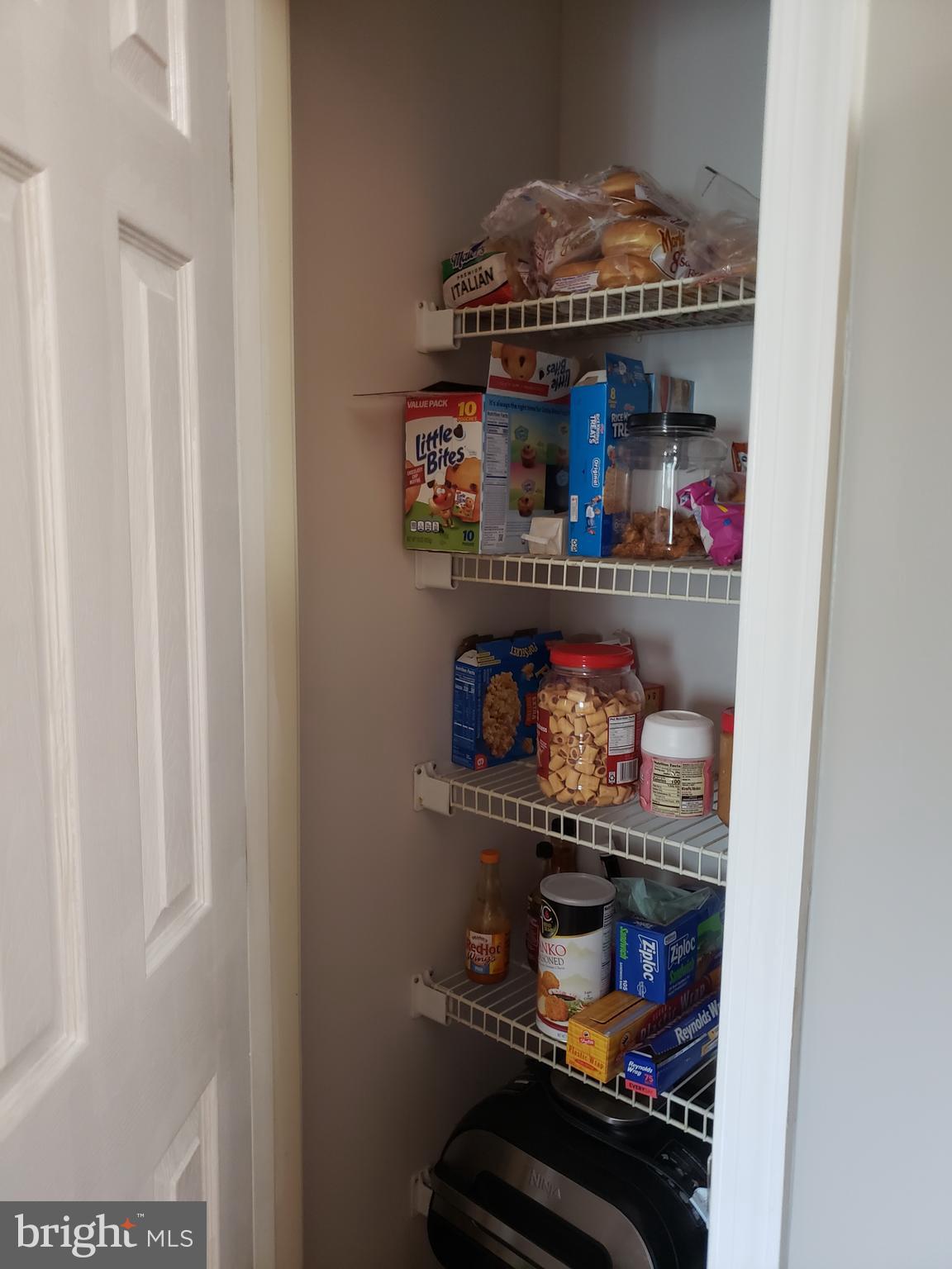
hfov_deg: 53.1
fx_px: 953
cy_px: 634
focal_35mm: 26
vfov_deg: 67.3
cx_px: 476
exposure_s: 1/13
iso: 250
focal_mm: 4.3
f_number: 1.5
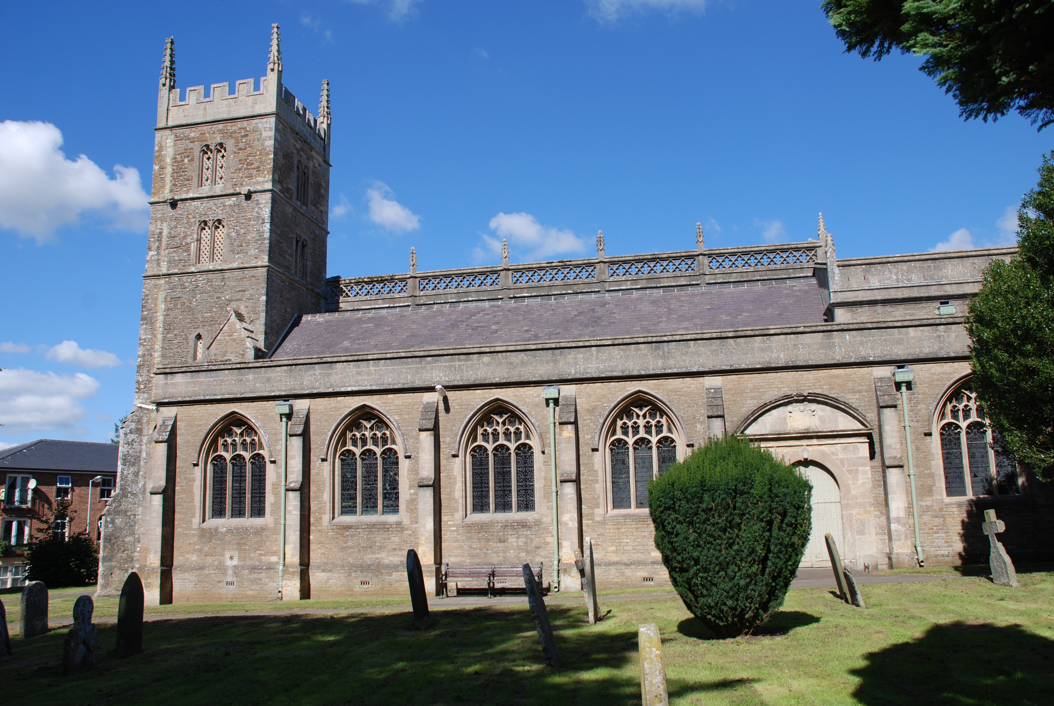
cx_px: 527
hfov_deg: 61.9
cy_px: 353
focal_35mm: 30
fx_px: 879
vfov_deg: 43.7
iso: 100
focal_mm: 20
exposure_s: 1/250
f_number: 8
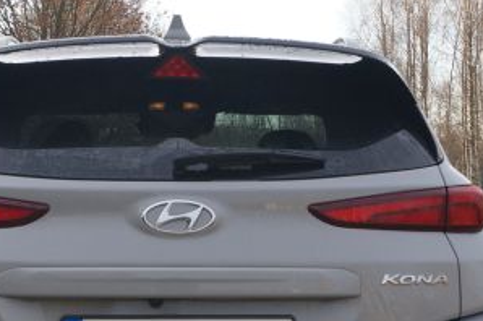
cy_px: 251
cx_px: 164
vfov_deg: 13.2
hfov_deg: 19.8
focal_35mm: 103
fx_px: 1380
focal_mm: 20
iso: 100
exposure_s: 1/125
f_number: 5.6
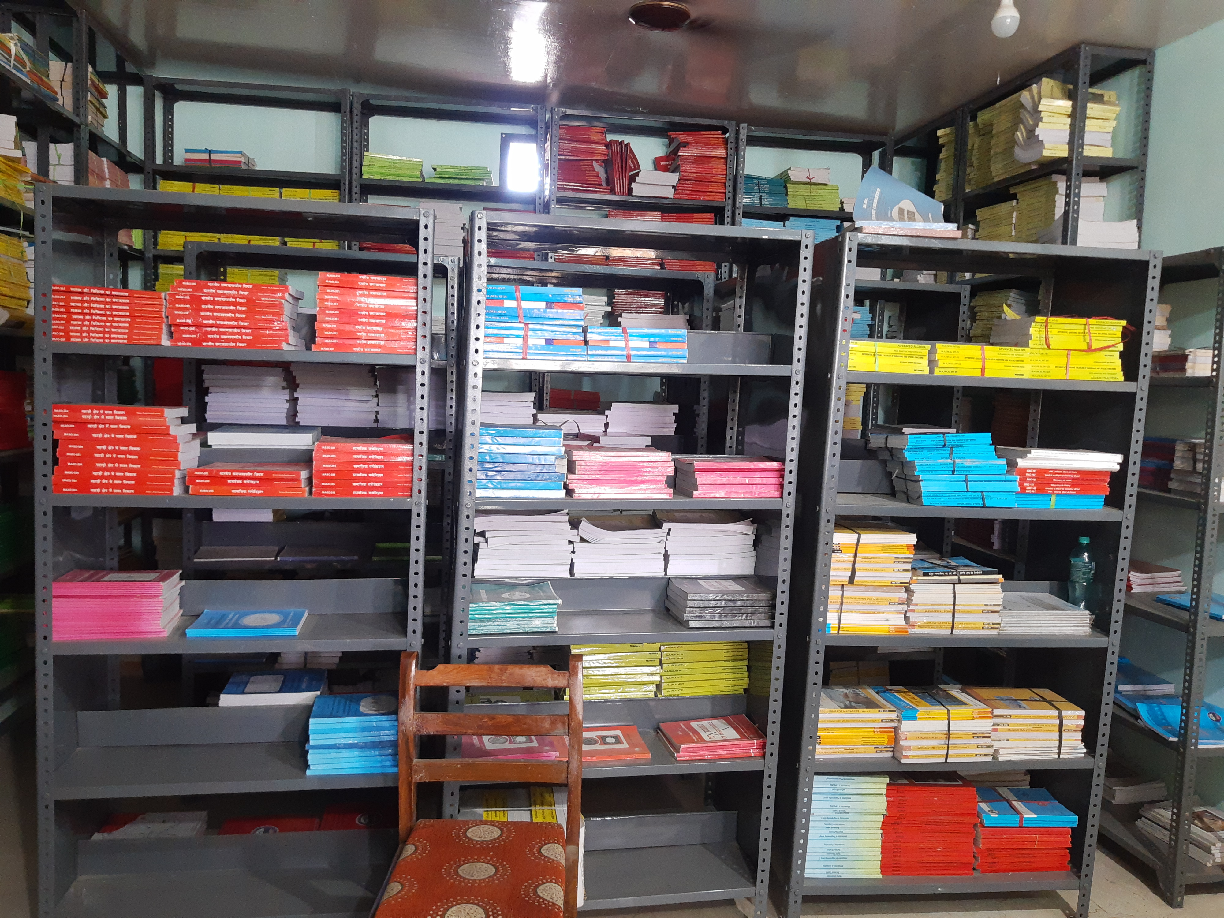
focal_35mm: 26
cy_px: 459
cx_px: 612
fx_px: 919
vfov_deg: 53.1
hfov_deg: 67.3
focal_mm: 4.75
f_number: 1.7
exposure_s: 1/50
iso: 191
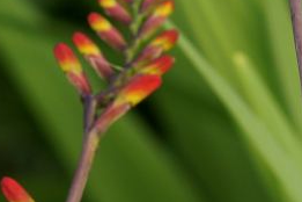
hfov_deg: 3.0
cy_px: 2
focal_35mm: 690
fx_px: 5788
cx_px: 647
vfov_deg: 2.0
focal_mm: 100
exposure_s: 1/160
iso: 160
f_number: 5.6
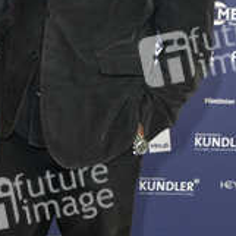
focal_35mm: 80
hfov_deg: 21.6
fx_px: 617
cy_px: -21
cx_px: 81
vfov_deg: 20.7
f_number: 6.3
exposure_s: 1/200
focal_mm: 38
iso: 2000
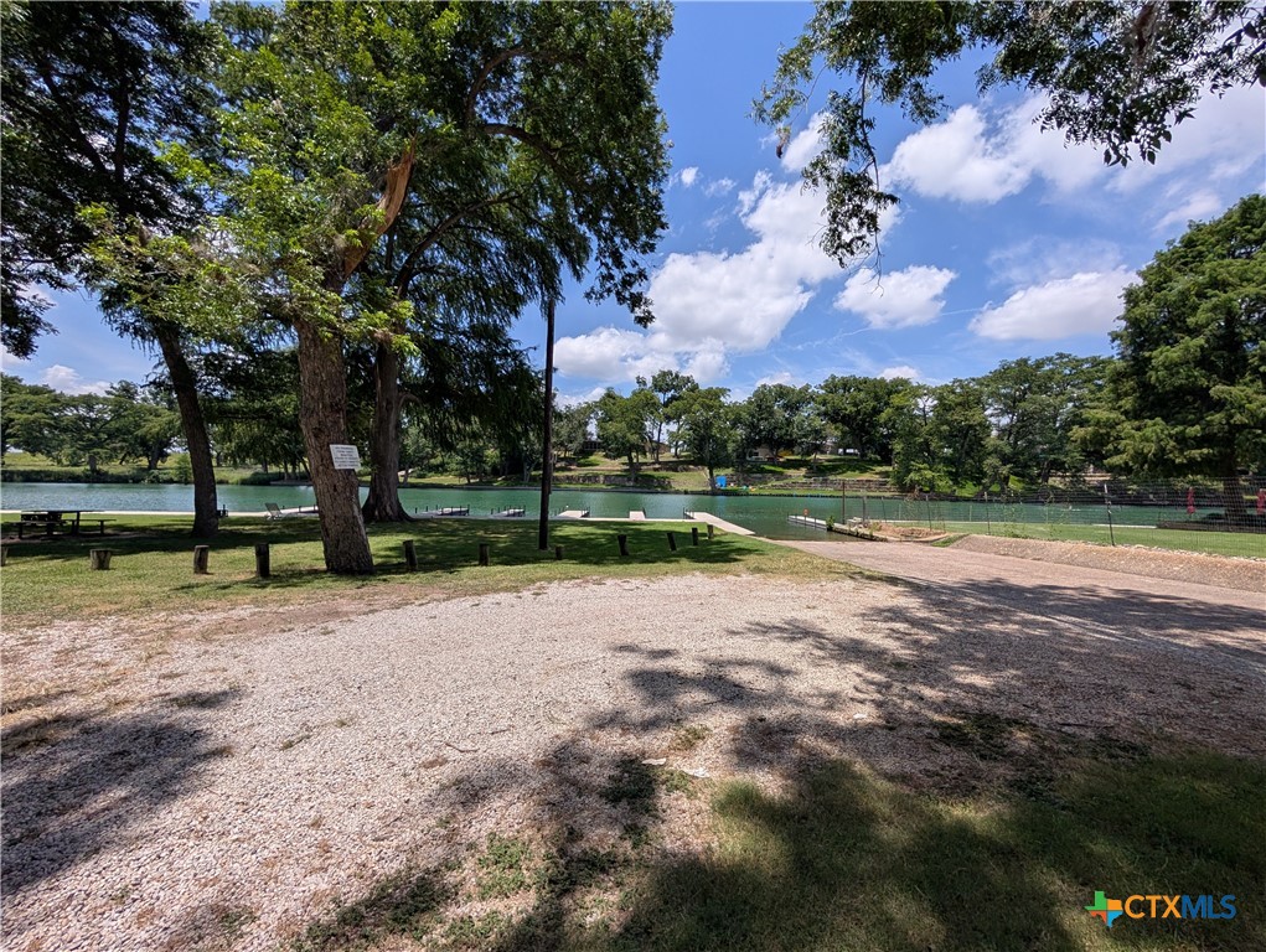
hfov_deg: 110.5
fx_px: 439
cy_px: 476
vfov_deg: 94.6
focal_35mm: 12
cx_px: 633
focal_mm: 2.02
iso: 55
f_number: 1.7
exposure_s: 1/4505
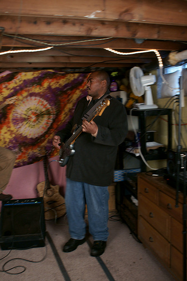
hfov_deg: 34.2
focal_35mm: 39
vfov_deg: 49.5
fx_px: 304
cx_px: 94
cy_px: 140
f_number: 4.5
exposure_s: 1/6
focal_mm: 26
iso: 400
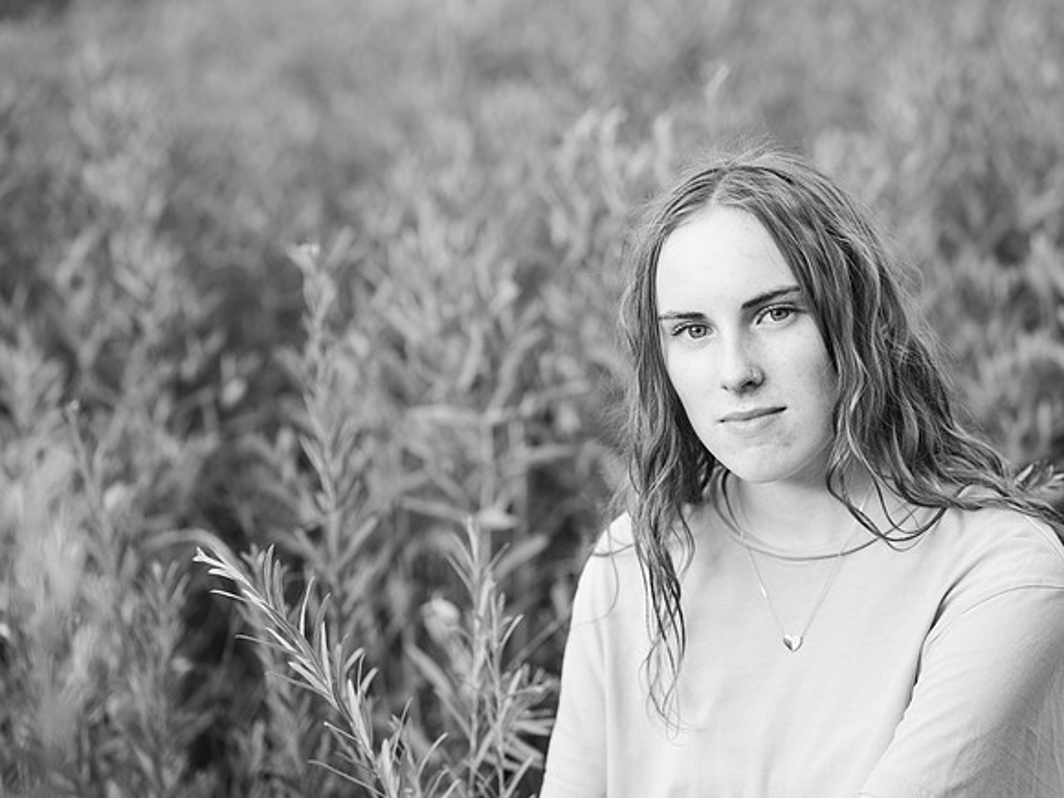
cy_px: 399
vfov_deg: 16.1
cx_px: 532
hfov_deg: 21.3
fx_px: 2828
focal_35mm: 92
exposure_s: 1/160
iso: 400
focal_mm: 85
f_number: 3.2
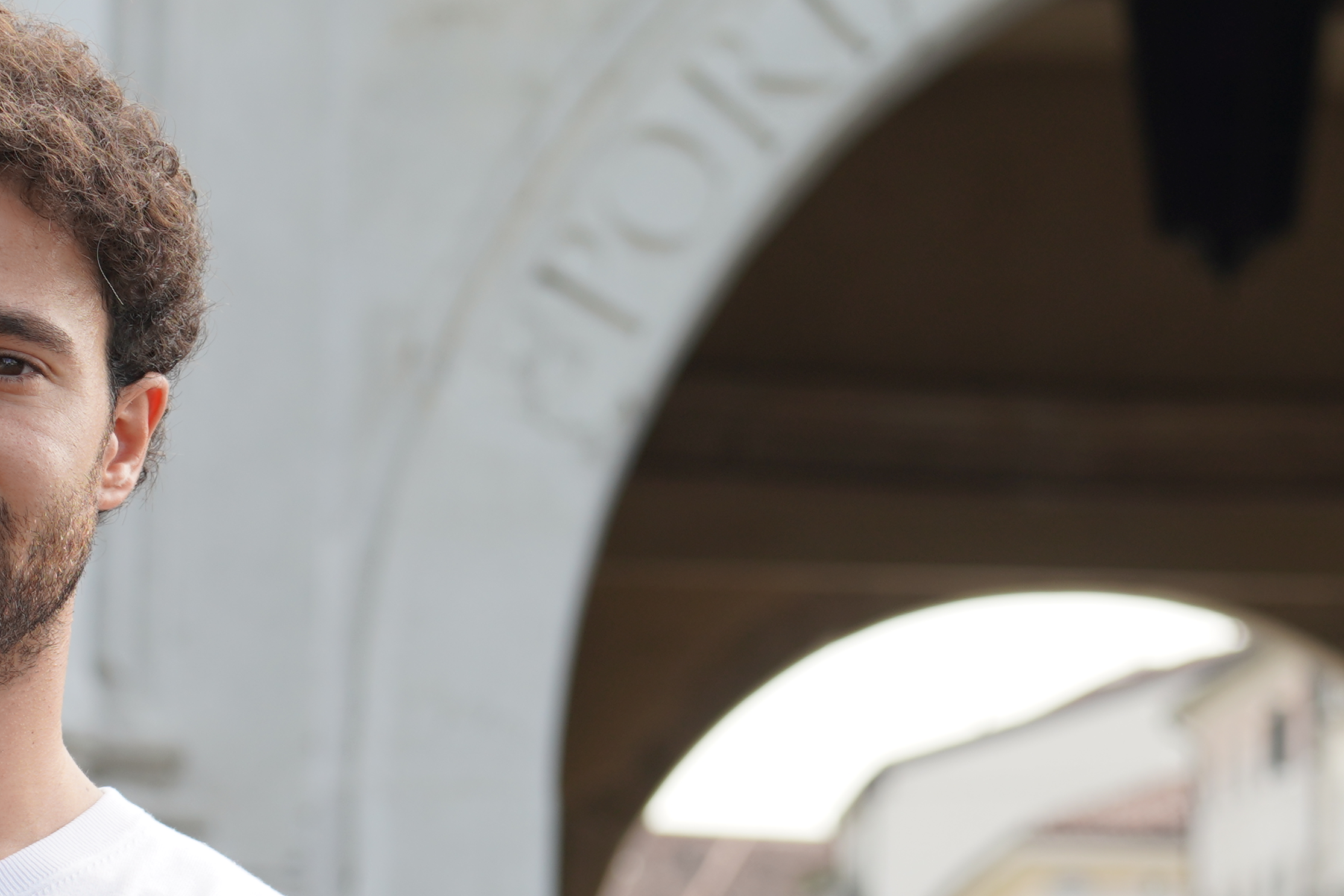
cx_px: 1017
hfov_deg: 8.6
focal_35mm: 239
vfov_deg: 5.7
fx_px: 8924
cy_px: 747
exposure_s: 1/200
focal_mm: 67
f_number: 4
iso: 100
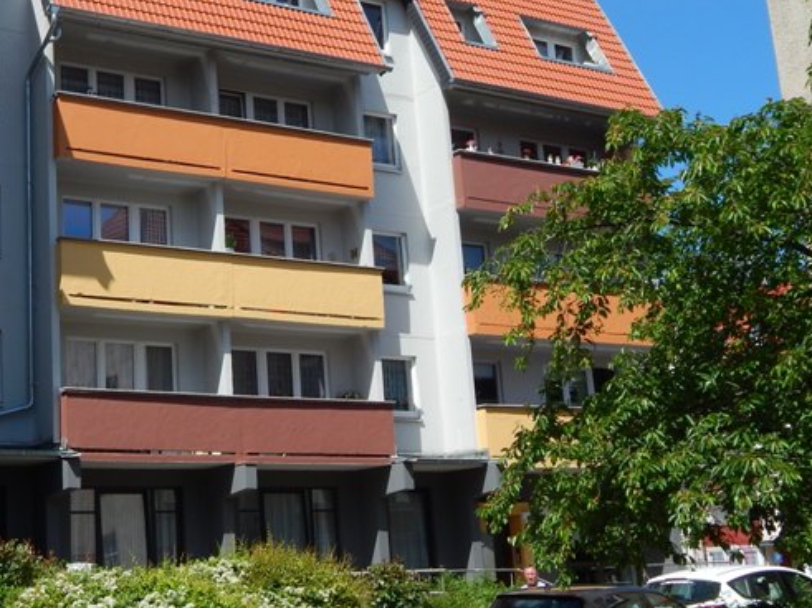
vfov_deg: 25.6
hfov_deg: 33.0
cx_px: 182
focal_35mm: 57
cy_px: 294
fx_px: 1337
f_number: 3.3
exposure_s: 1/1500
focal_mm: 6.1
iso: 125
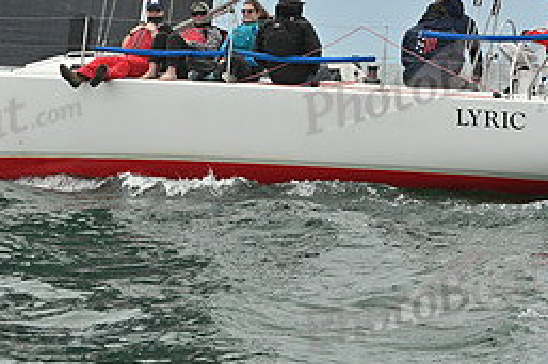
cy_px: -1
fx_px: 2403
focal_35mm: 158
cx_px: 194
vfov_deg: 8.6
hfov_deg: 13.0
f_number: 9
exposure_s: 1/1250
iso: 320
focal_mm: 70
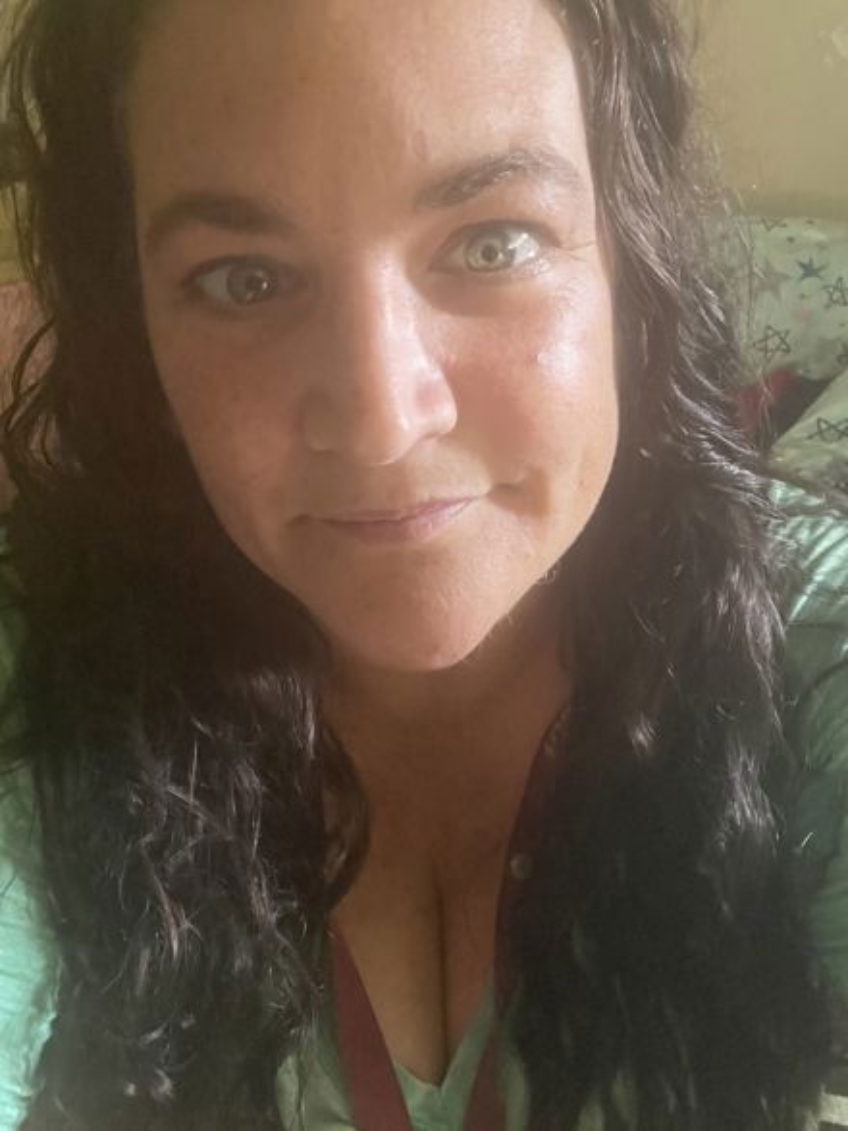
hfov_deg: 46.8
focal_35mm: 30
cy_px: 566
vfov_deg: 60.0
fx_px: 980
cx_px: 424
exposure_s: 1/30
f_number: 2.2
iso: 640
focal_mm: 2.71
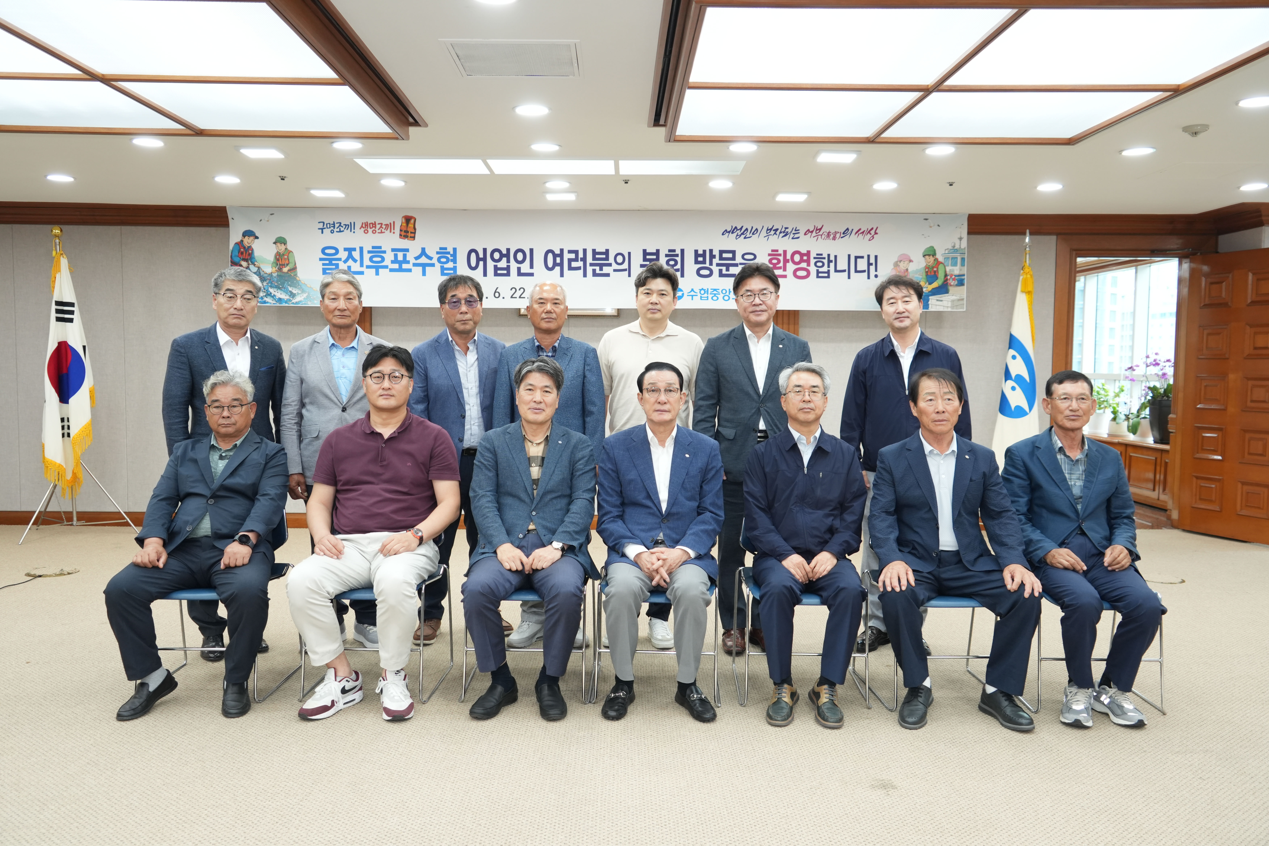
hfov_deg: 65.5
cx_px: 634
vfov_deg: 46.4
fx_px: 987
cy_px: 423
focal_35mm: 28
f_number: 4.5
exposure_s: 1/125
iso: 1250
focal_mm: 28
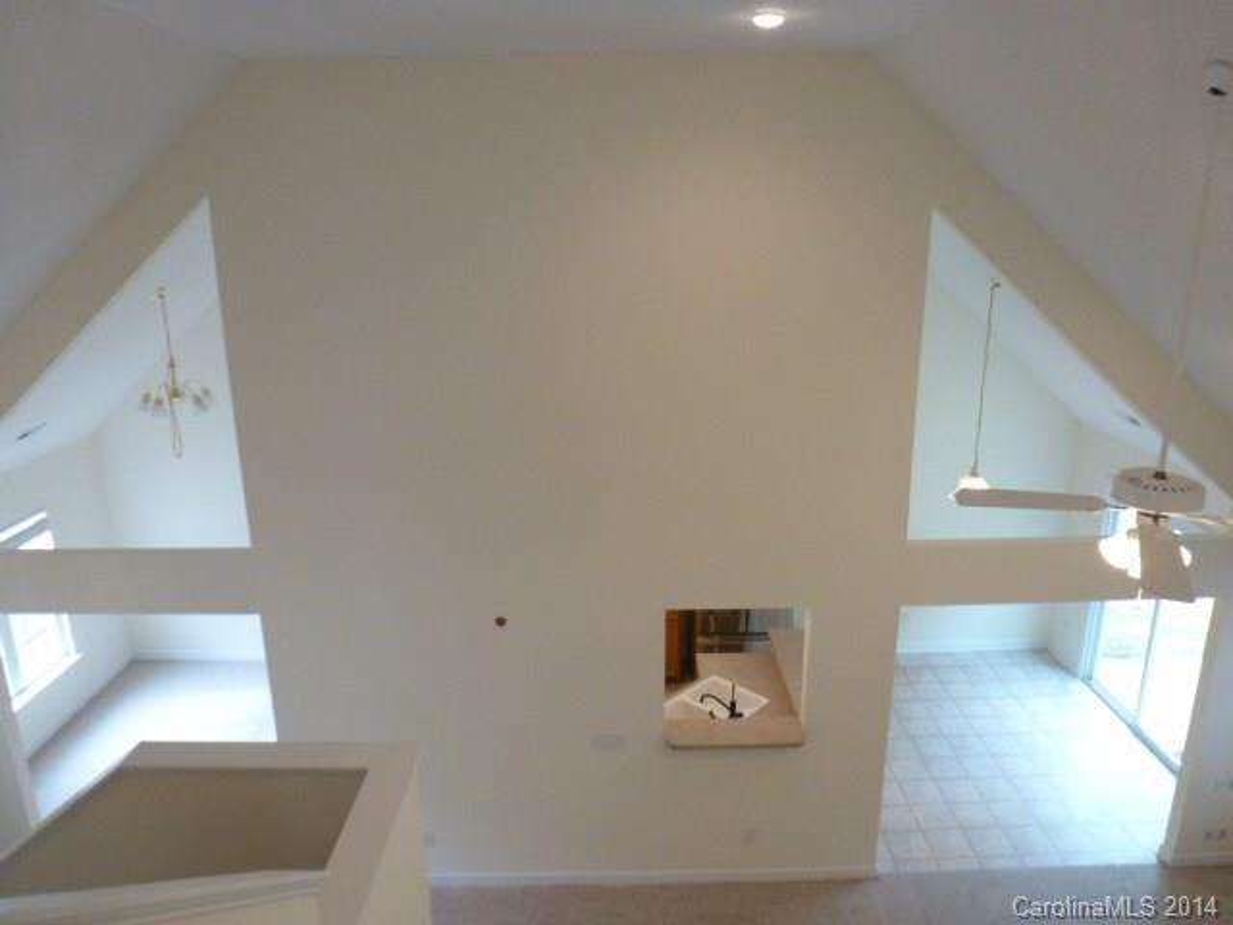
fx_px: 855
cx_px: 616
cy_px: 462
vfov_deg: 56.8
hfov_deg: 71.6
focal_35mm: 24
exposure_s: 1/60
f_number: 3.3
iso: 400
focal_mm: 4.3
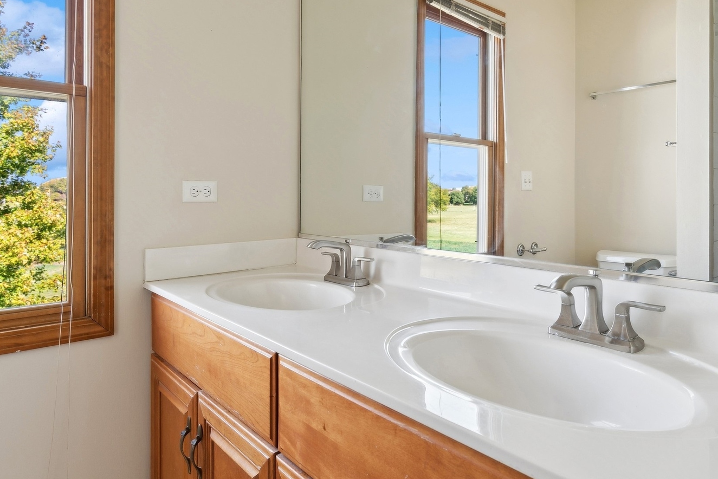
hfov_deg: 78.5
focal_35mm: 22
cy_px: 227
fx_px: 439
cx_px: 374
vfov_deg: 57.2
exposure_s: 1/10
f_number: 8
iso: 250
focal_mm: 12
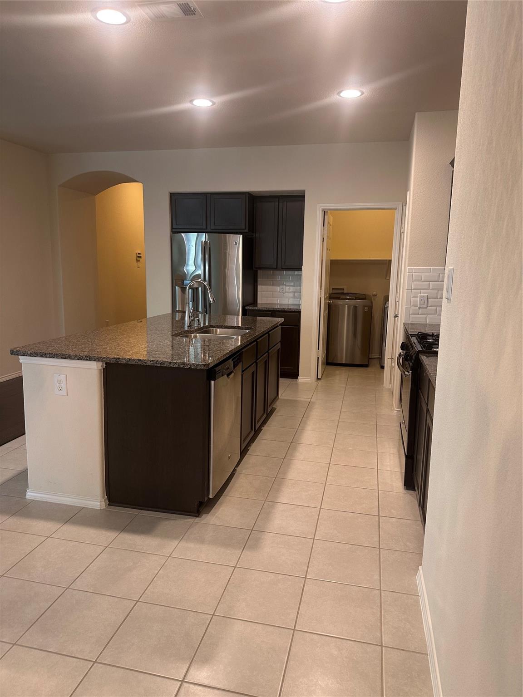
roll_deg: -1.5
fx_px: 483
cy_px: 348
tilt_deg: -8.8
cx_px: 262
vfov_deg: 71.6
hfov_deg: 56.8
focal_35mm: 24
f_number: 1.78
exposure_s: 1/60
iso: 125
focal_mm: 6.86
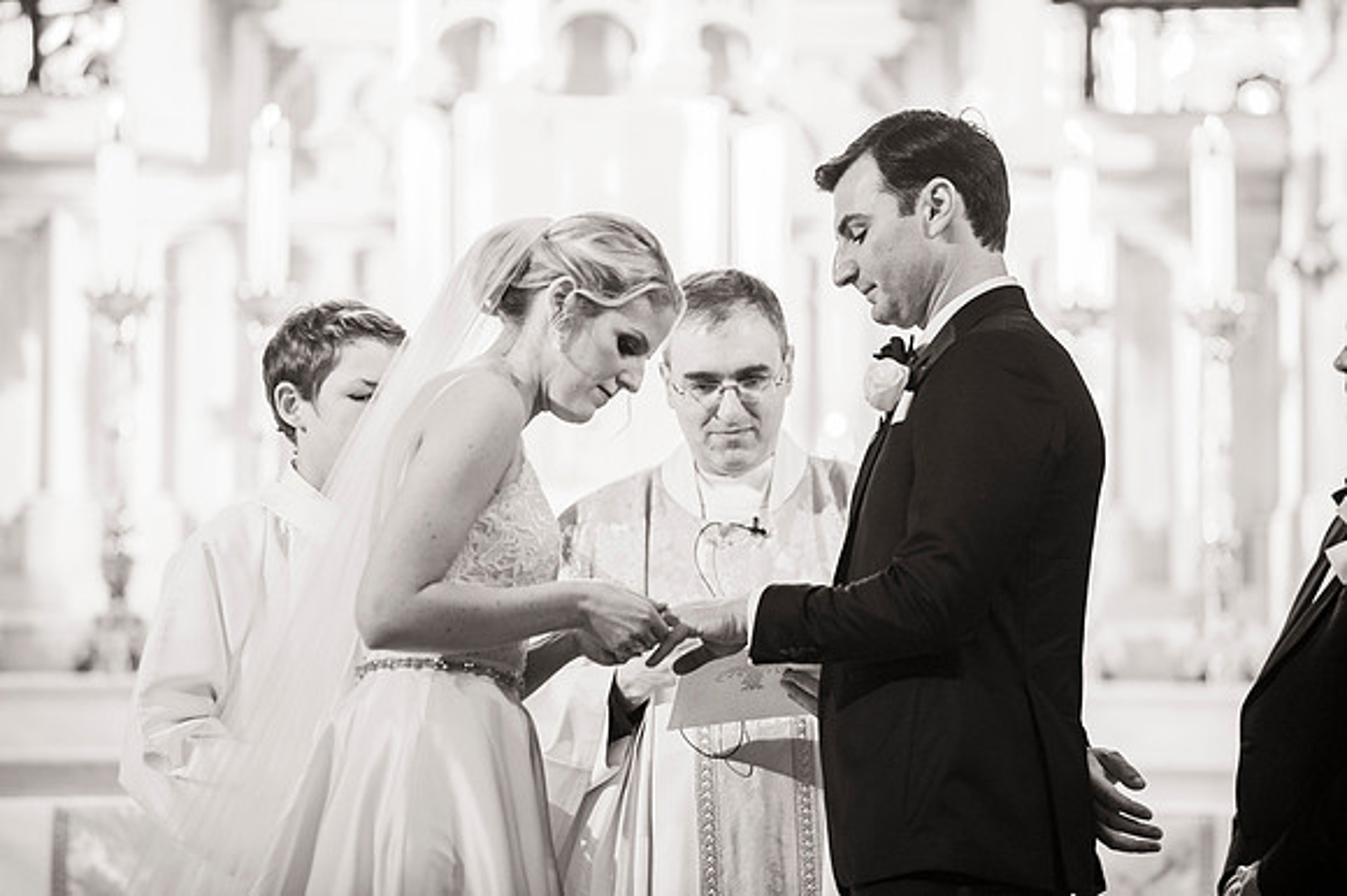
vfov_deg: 6.7
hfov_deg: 10.0
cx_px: 662
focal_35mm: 206
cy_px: 448
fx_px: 7711
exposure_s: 1/60
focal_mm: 200
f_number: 2.8
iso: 1600
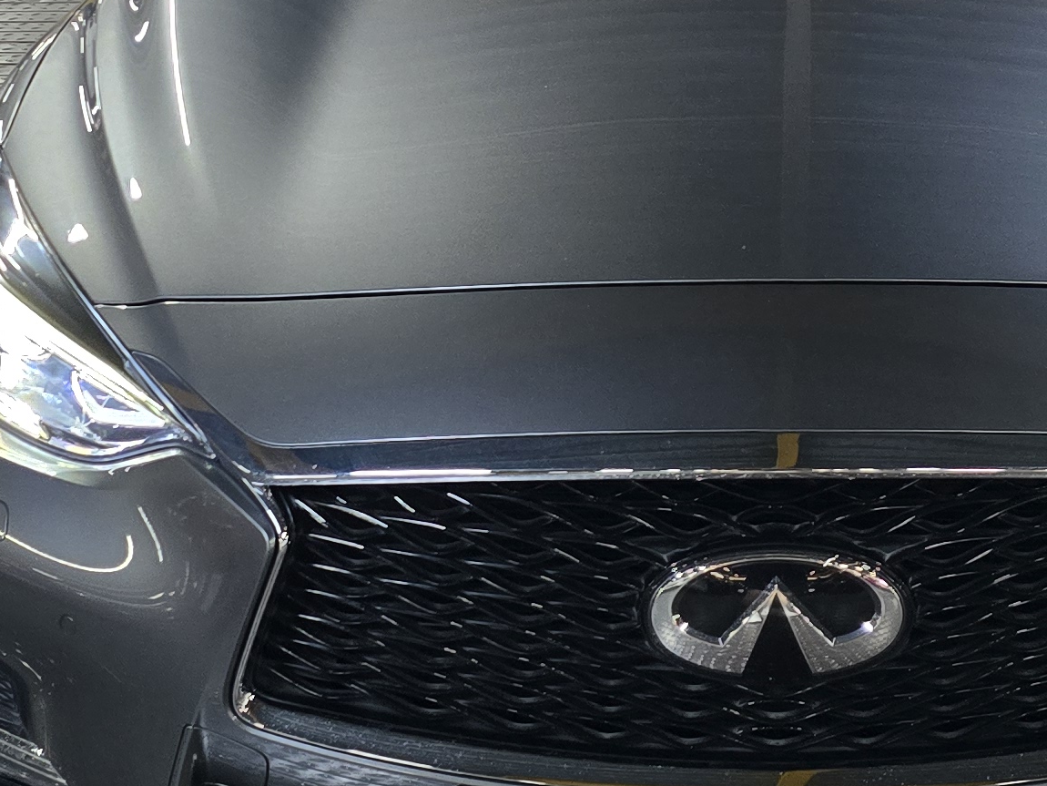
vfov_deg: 18.0
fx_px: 2420
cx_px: 727
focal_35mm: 80
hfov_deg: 24.3
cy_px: 0
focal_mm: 6.3
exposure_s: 1/120
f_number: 1.7
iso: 400
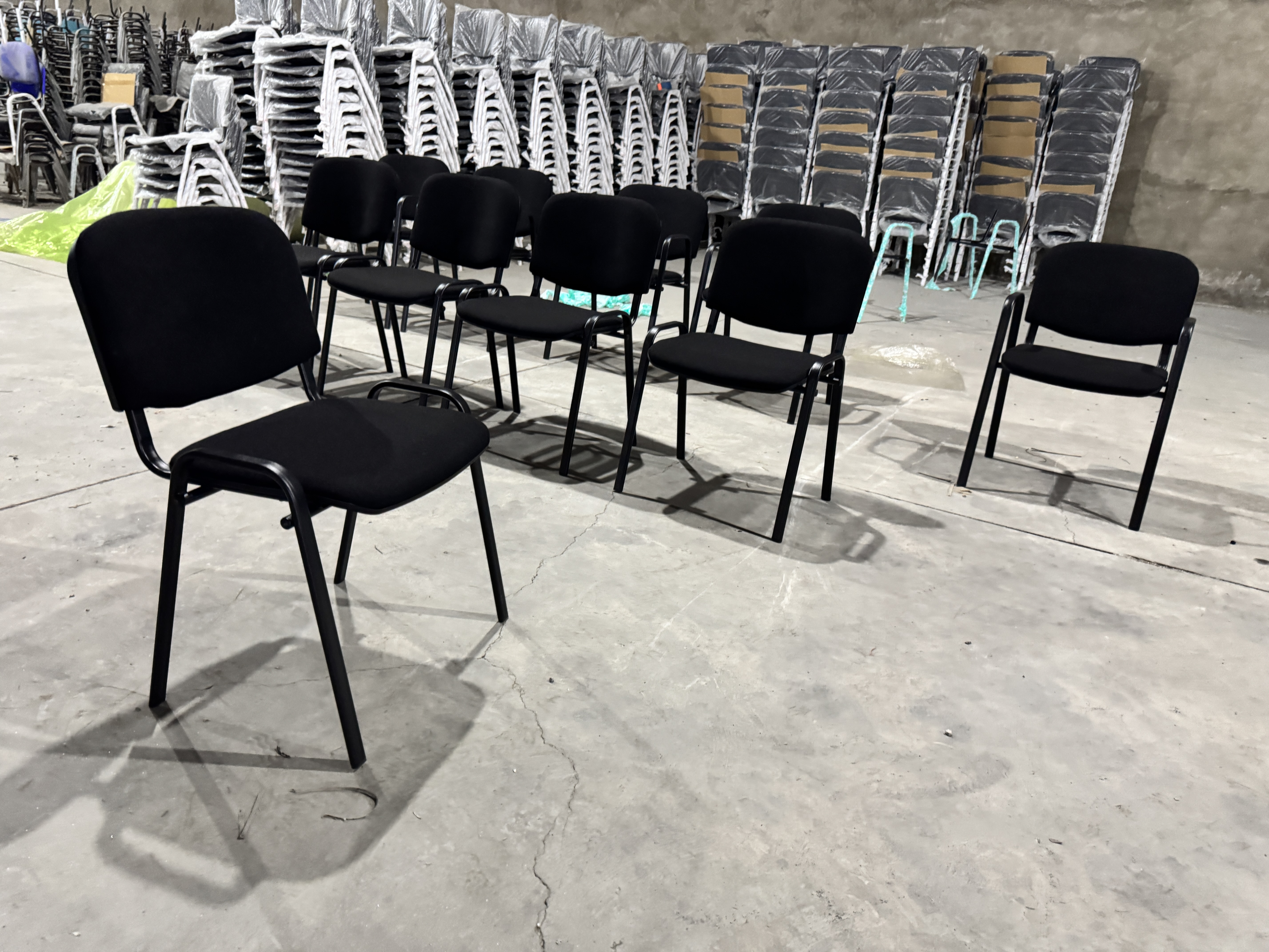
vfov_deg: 56.8
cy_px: 476
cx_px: 634
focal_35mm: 24
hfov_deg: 71.6
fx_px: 880
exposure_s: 1/33
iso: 800
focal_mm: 6.76
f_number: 1.78
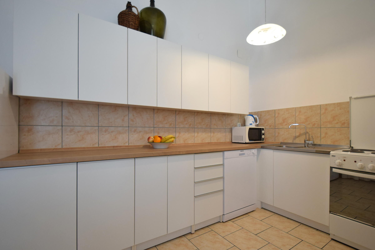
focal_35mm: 15
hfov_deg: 100.4
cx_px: 188
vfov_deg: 77.3
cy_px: 125
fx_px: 156
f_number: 3.5
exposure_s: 1/80
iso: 560
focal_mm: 10
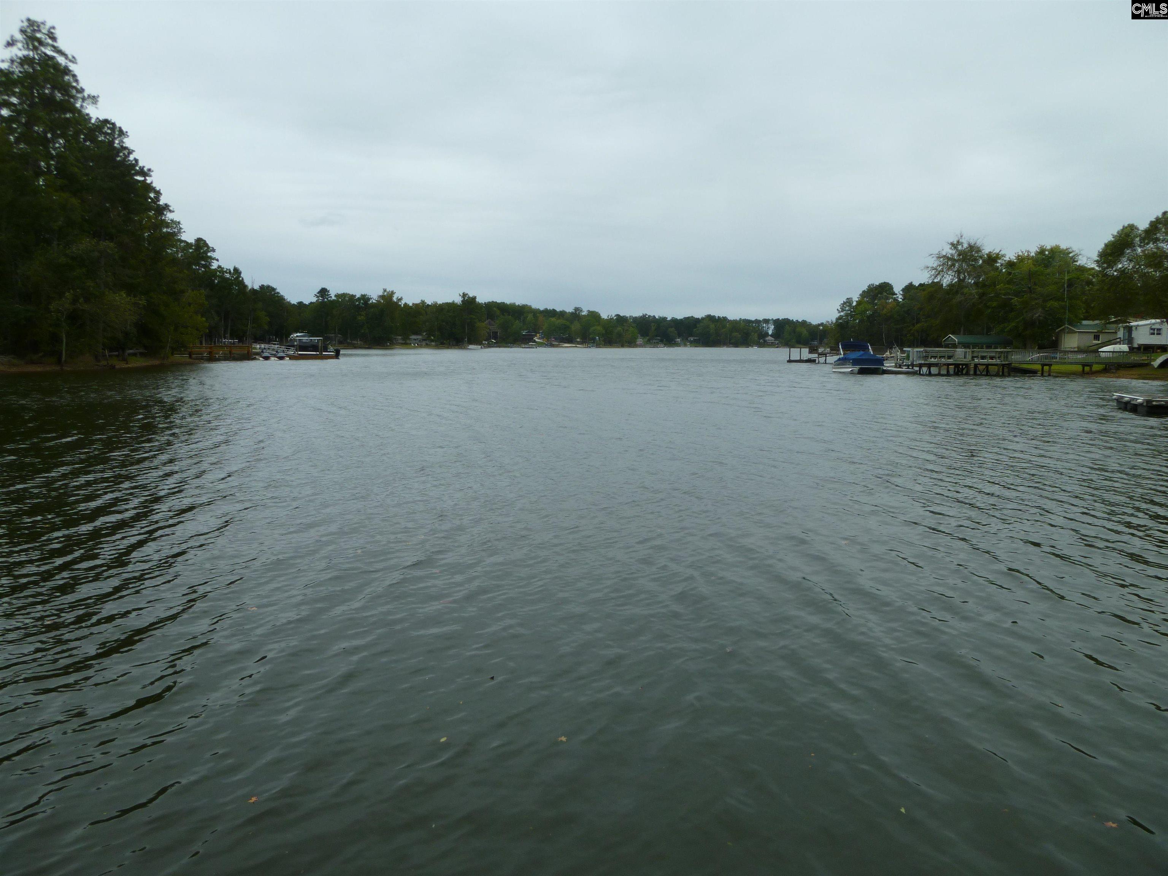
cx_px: 584
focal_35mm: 25
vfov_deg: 54.9
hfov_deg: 69.4
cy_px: 438
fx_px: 844
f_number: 3.3
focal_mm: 4.5
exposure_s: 1/400
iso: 80
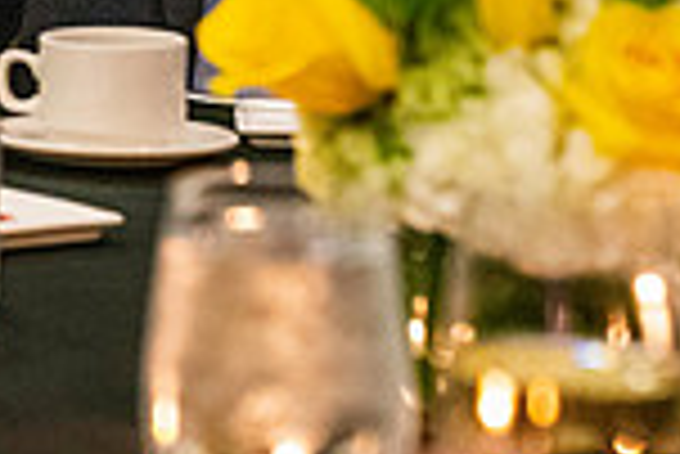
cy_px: -110
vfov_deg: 5.1
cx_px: -585
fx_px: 5086
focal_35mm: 269
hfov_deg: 7.4
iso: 16000
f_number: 4.5
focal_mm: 70
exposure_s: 1/125
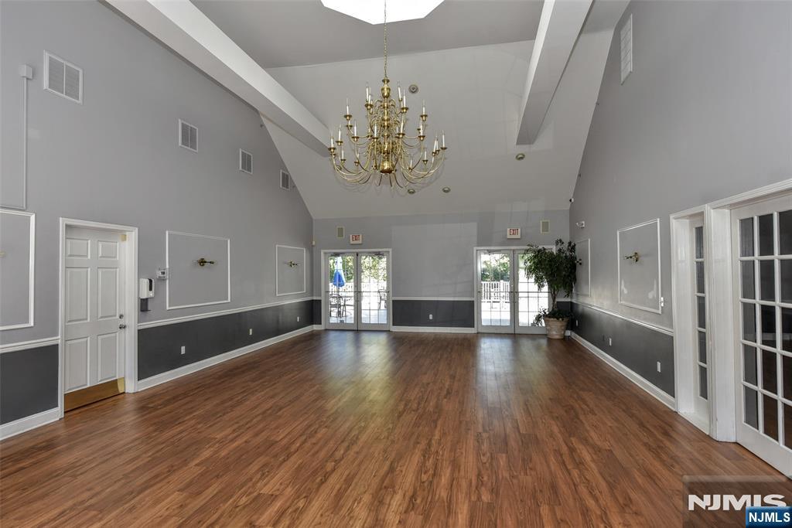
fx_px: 418
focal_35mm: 19
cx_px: 396
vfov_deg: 64.6
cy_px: 264
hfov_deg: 86.9
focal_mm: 19
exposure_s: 1/125
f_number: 5.6
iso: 400
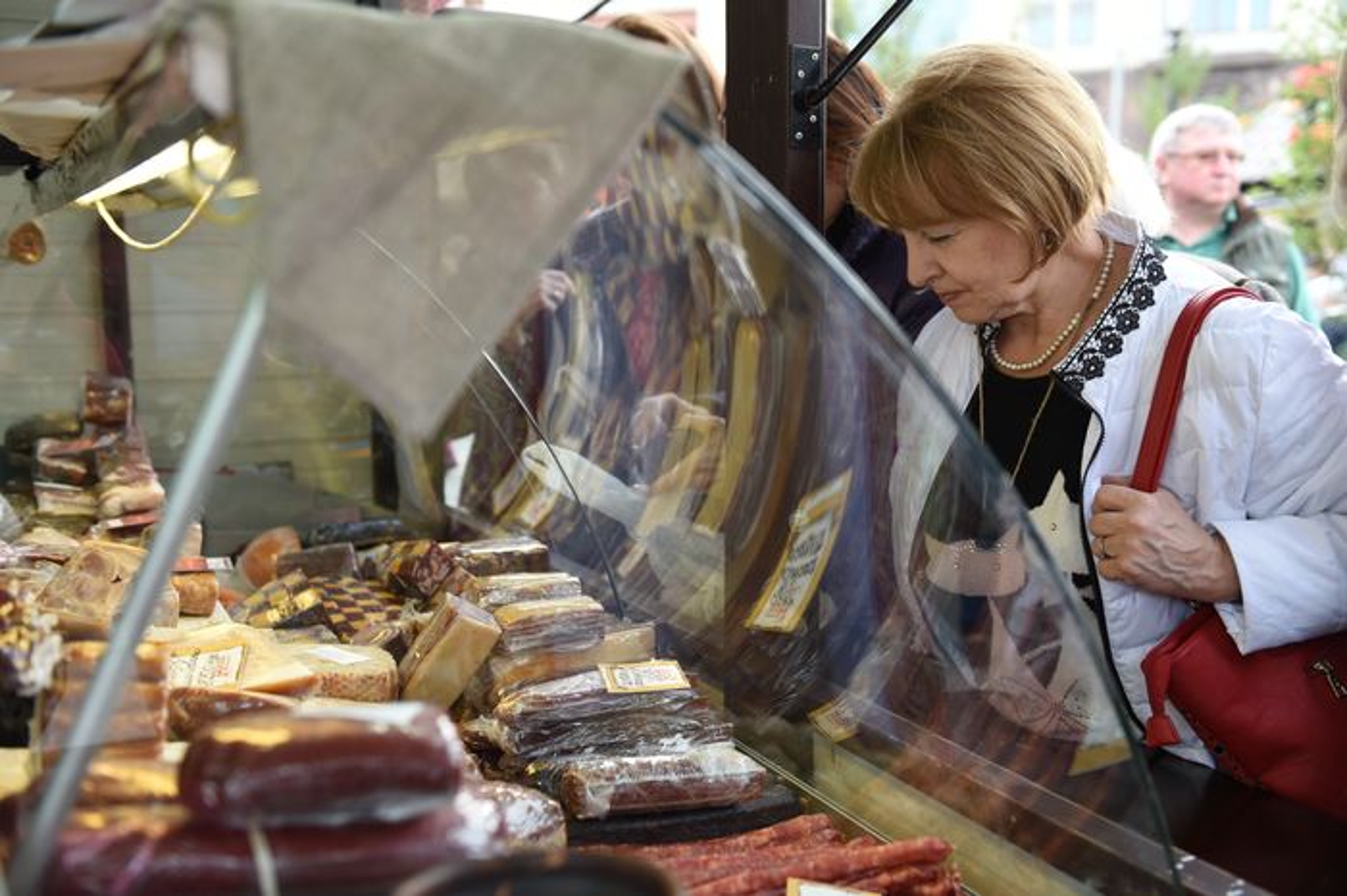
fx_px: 1571
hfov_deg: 46.4
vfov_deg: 31.9
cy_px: 448
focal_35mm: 42
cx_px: 674
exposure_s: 1/500
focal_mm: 42
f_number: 3.5
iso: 1250
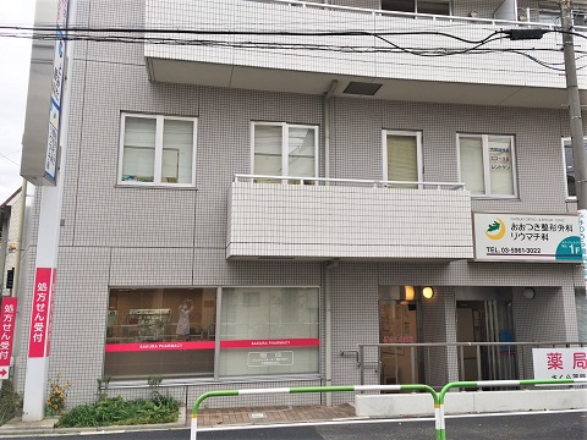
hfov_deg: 61.7
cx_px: 294
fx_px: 492
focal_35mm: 29
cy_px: 220
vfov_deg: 48.2
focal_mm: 4.15
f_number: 2.2
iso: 25
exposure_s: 1/148
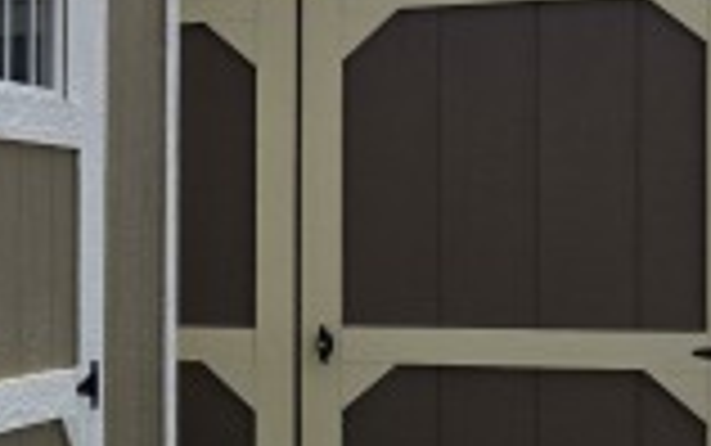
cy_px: 257
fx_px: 1920
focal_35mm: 99
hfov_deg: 16.7
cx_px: -644
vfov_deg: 13.2
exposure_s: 1/6355
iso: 80
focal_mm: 6.3
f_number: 1.7
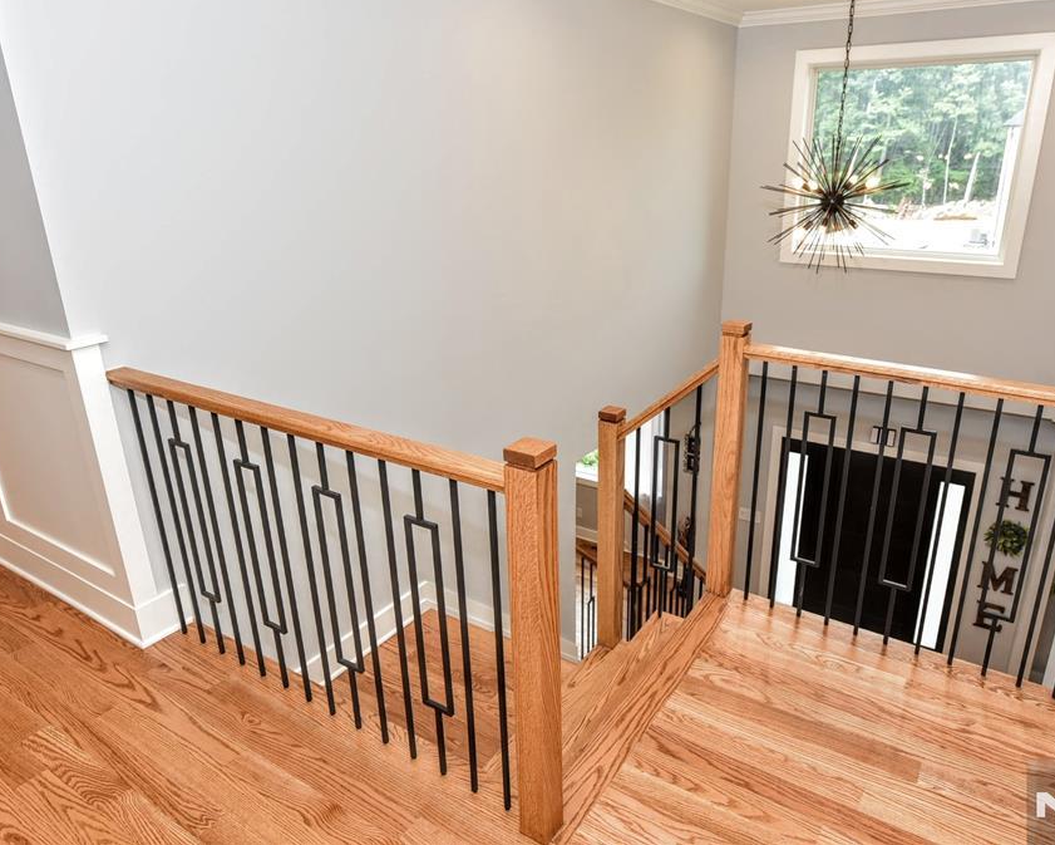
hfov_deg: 70.2
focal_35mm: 24
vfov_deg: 58.8
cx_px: 562
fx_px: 749
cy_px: 417
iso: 800
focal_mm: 21
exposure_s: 1/100
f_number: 5
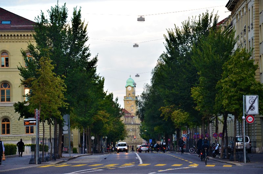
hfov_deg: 13.1
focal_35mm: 158
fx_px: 1148
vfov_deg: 8.7
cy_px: 87
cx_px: 132
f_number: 8
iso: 400
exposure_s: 1/50
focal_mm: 105
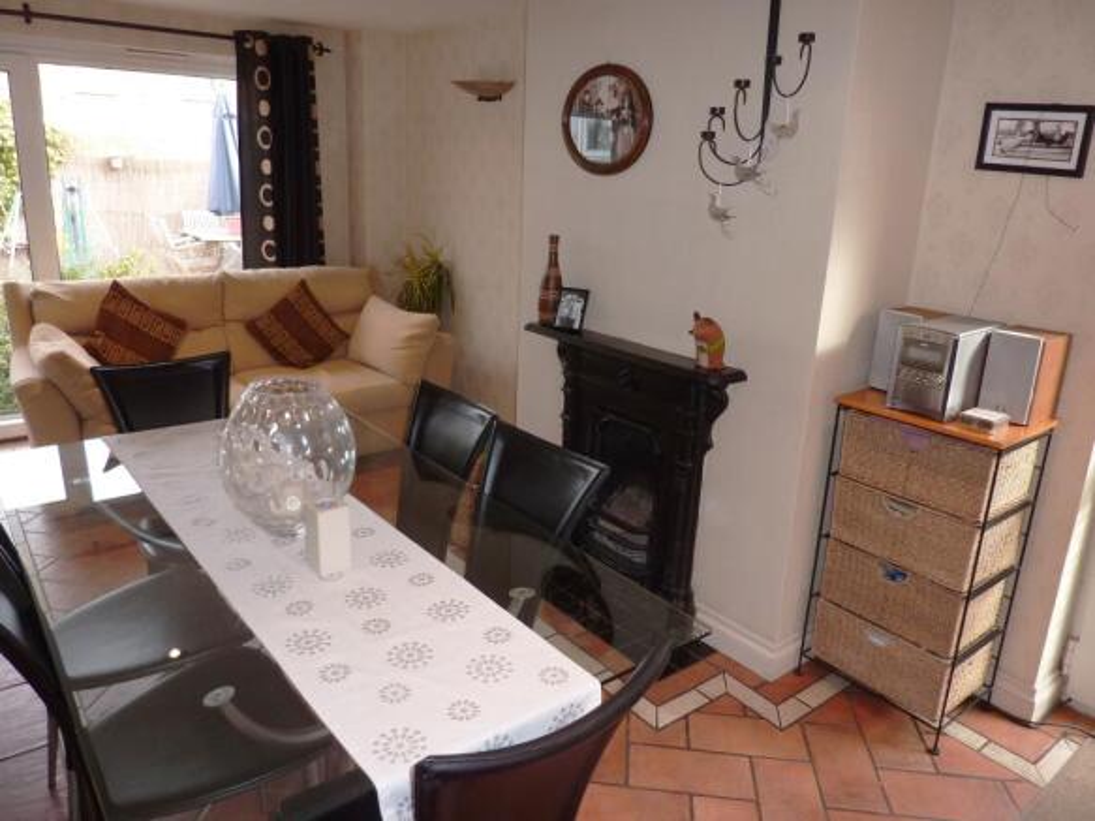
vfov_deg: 54.9
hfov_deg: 69.4
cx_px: 548
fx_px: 791
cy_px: 410
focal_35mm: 25
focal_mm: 4.1
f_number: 3.3
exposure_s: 1/30
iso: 100
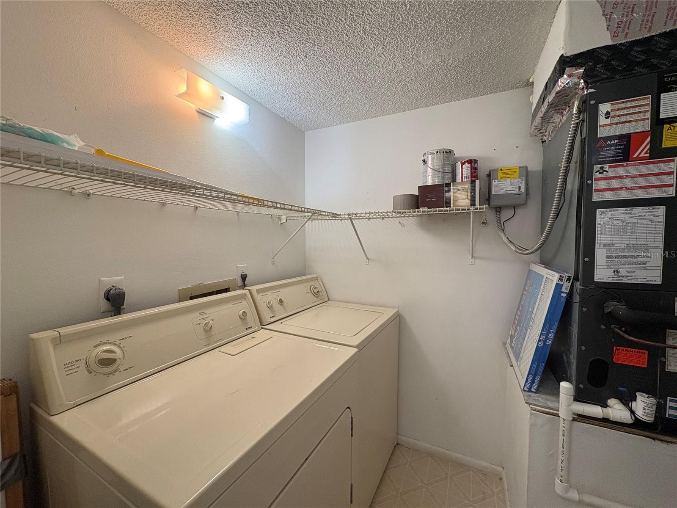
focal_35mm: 14
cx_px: 338
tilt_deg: -3.0
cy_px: 254
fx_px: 274
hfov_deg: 102.1
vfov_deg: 85.7
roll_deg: +0.3
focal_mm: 2.22
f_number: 2.2
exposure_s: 1/120
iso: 160
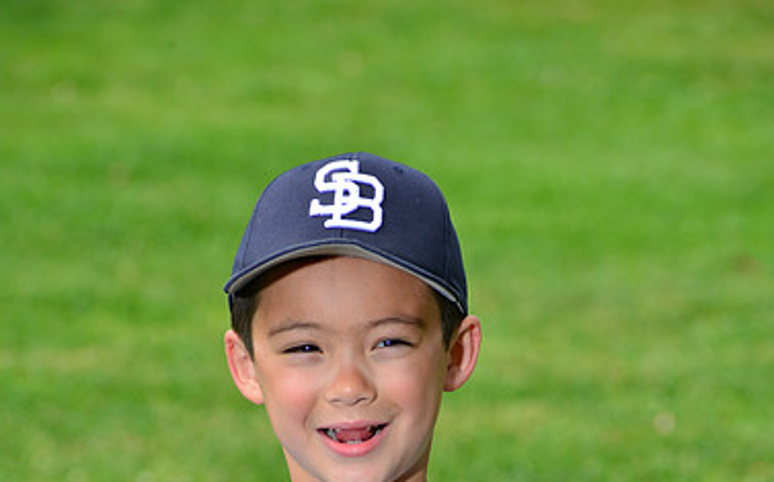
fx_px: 6619
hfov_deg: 6.7
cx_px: 381
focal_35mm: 314
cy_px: 548
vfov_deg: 4.2
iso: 160
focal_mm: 200
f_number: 10
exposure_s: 1/200
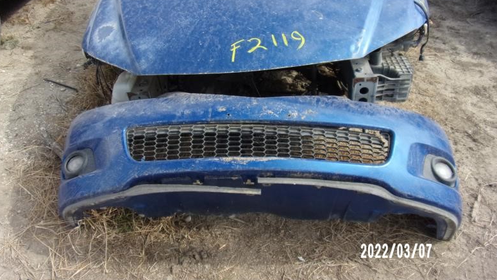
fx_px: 356
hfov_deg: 69.9
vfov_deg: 42.5
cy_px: 101
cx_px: 250
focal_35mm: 27
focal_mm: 4.3
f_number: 3.3
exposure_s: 1/600
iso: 80
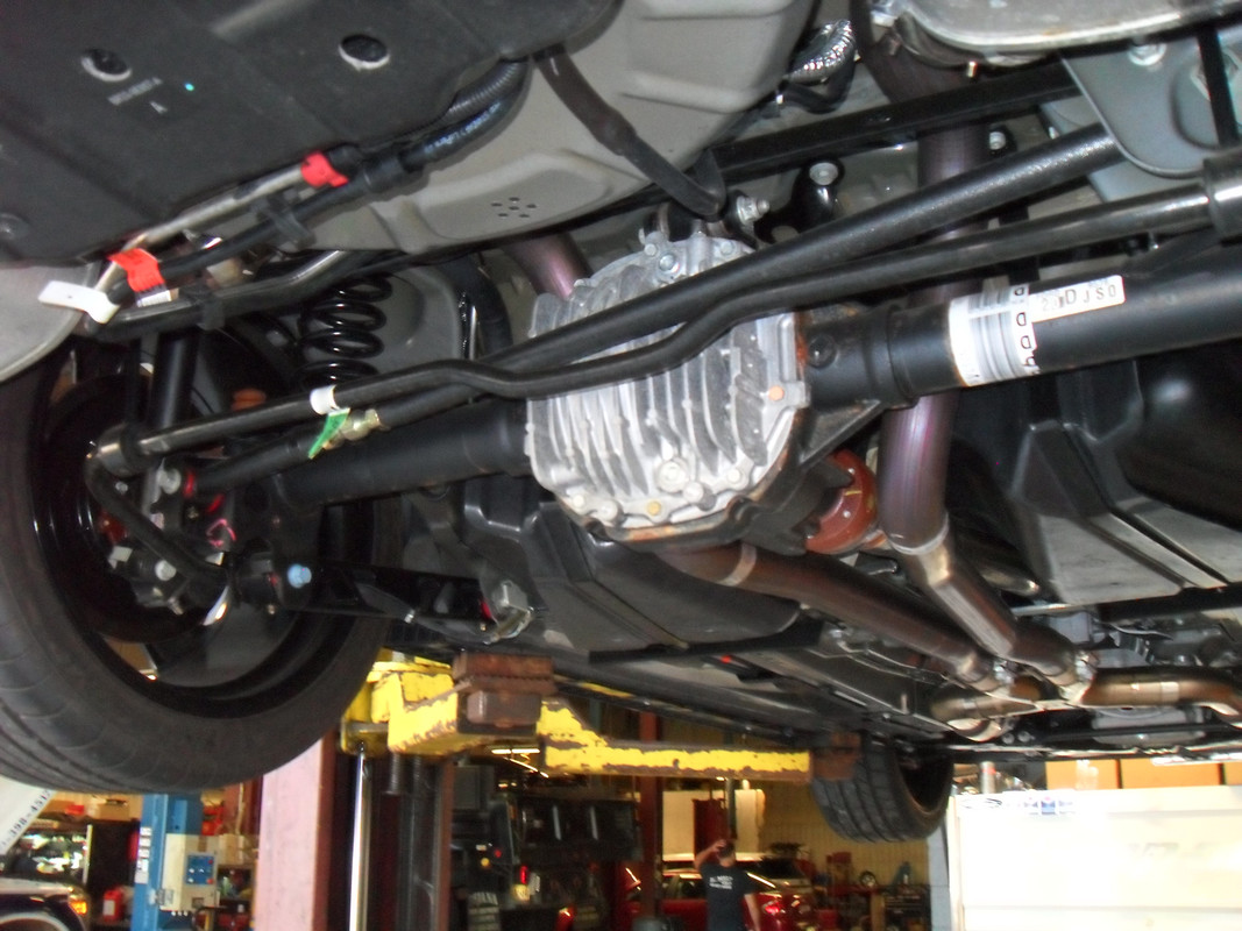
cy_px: 466
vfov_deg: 40.7
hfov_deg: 52.6
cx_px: 621
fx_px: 1256
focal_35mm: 35
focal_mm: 6.2
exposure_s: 1/45
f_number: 2.8
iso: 400
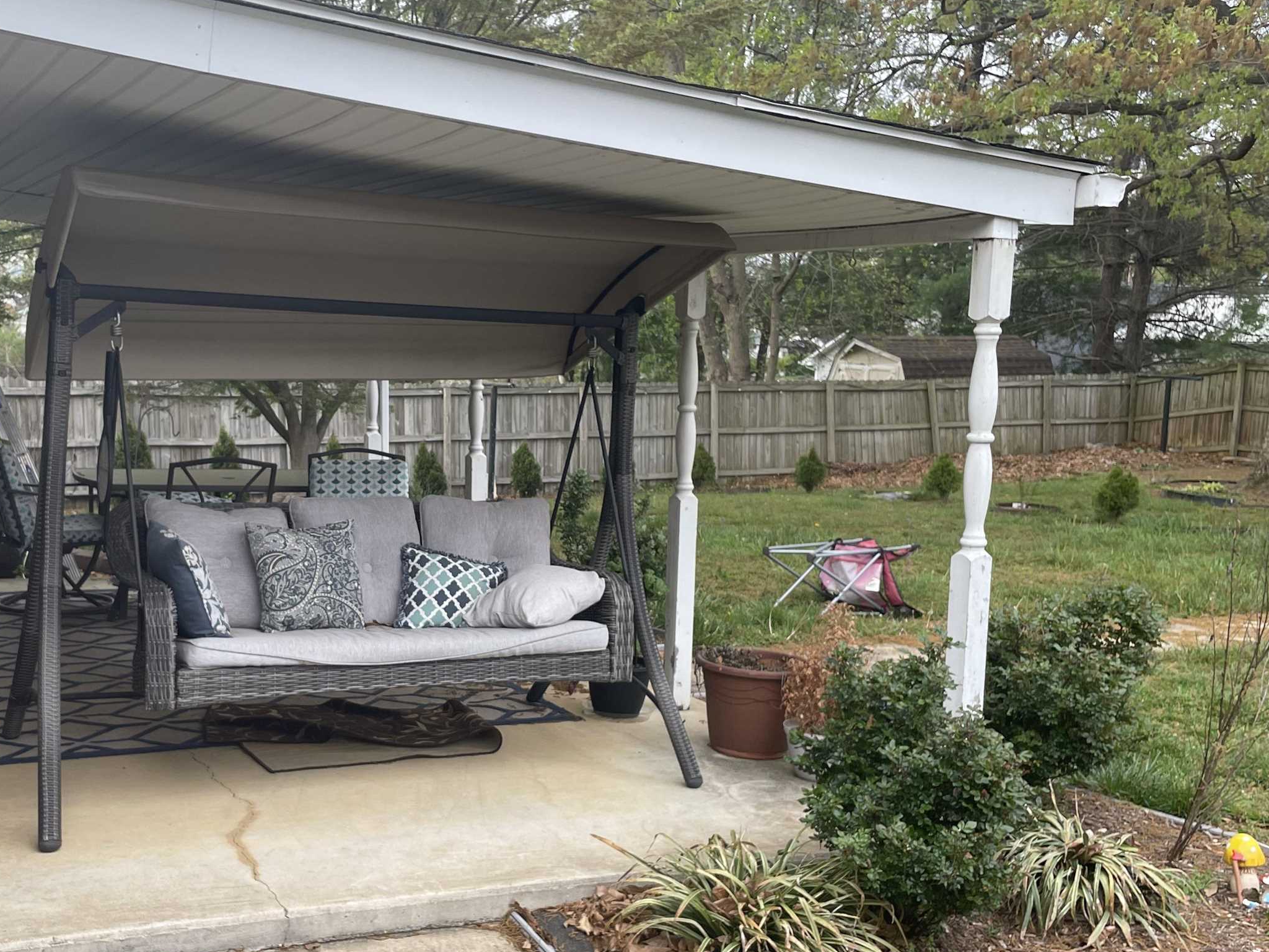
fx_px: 1430
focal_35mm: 39
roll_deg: -0.8
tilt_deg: -7.7
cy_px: 562
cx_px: 447
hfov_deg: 47.3
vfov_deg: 36.7
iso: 40
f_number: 1.6
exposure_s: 1/121
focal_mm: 4.2
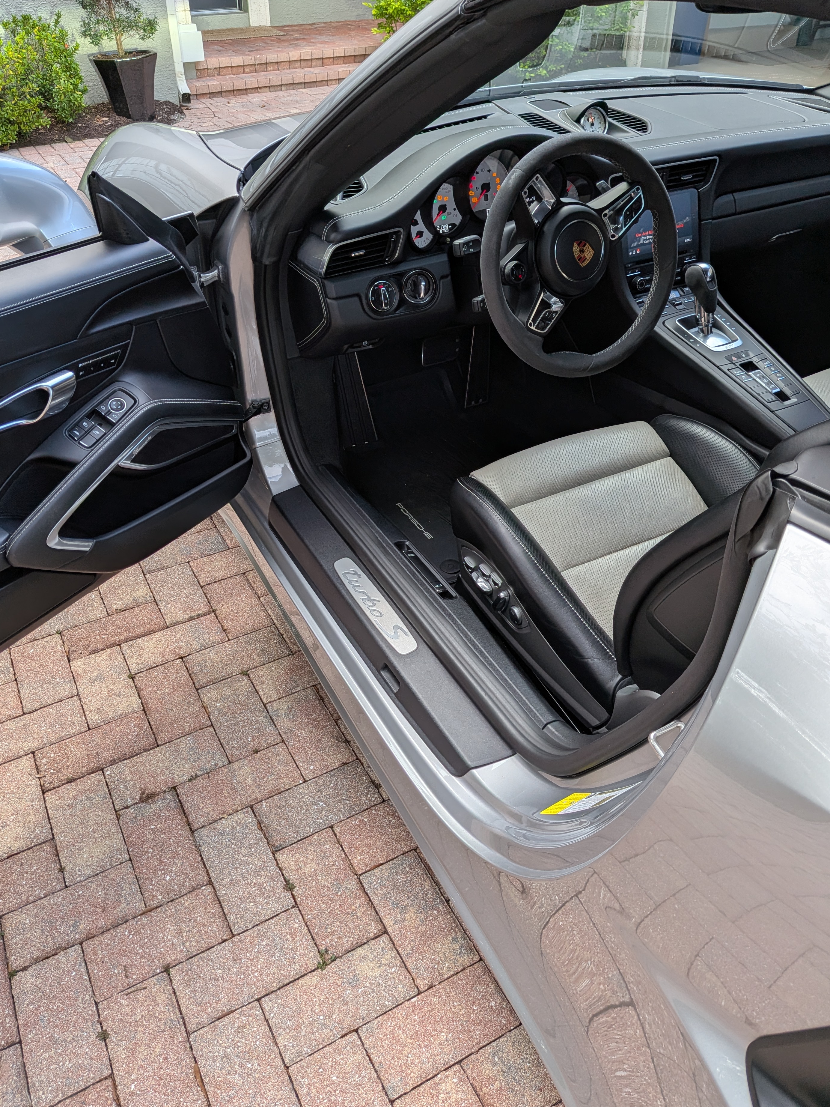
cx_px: 385
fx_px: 831
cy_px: 519
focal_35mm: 26
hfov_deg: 53.0
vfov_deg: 67.2
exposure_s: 1/95.5
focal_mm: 4.53
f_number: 1.7
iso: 29
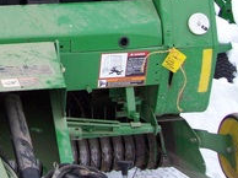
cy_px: -50
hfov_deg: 18.8
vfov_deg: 14.1
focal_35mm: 101
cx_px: -20
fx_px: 694
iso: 80
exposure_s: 1/236
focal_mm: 6
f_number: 2.7
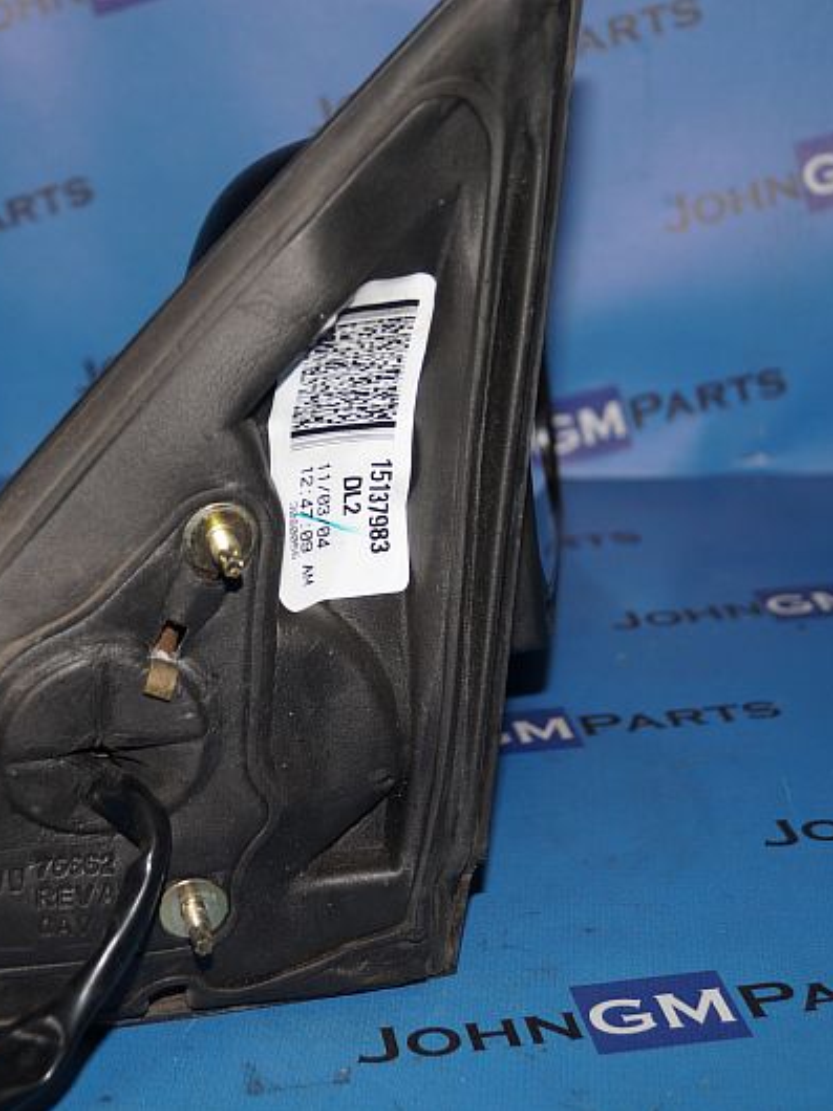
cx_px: 273
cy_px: 557
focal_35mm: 61
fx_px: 1959
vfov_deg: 31.7
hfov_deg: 23.9
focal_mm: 28
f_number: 4.5
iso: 200
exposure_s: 1/100
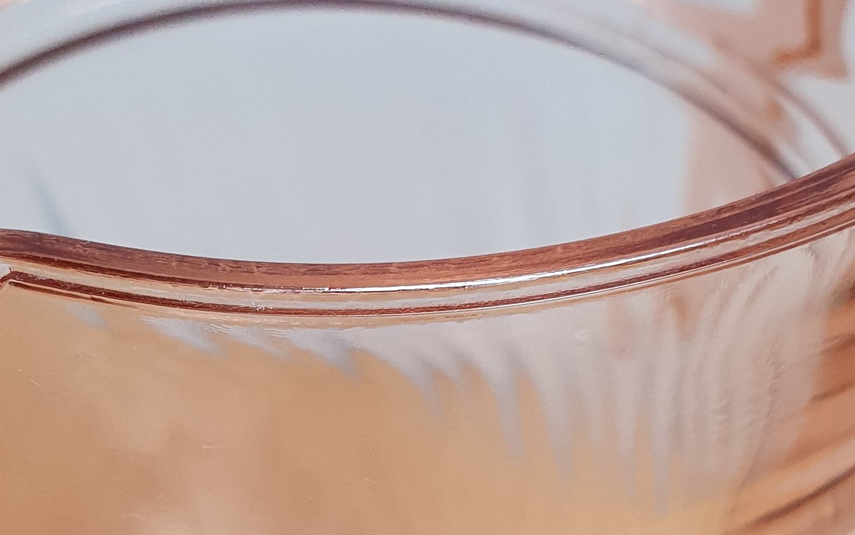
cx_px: 290
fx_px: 1678
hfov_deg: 28.4
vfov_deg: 17.8
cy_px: 505
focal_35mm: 72
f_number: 2.4
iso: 250
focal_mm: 4.32
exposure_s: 1/120
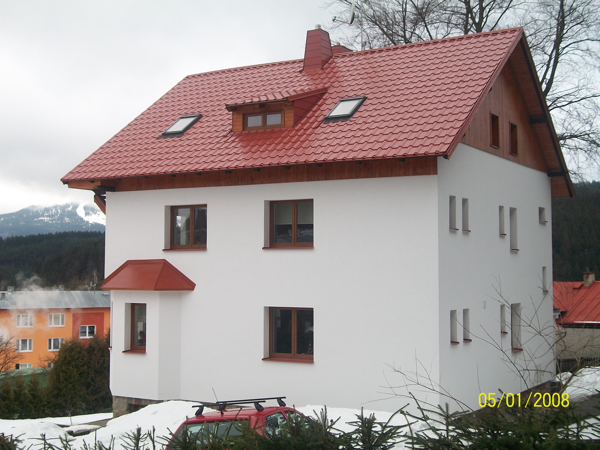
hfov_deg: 38.2
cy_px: 225
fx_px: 867
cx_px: 300
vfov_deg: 29.1
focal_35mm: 50
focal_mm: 8.8
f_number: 3.6
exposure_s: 1/60
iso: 80
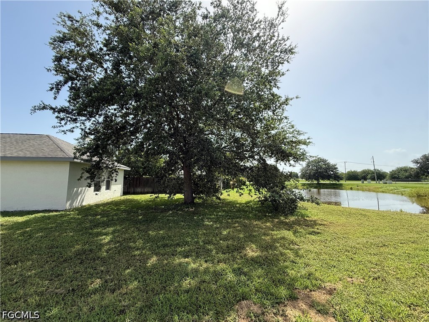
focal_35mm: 14
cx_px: 214
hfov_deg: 102.1
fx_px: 174
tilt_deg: +5.3
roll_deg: +0.6
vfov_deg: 85.7
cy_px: 161
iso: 64
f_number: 2.2
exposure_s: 1/901
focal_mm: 2.22
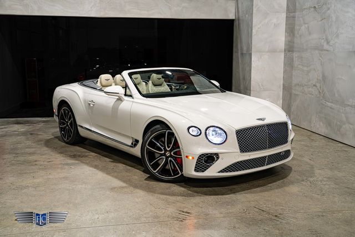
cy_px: 118
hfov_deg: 48.4
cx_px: 178
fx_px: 395
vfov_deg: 33.4
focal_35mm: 40
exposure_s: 1/125
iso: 1250
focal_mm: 40
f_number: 4
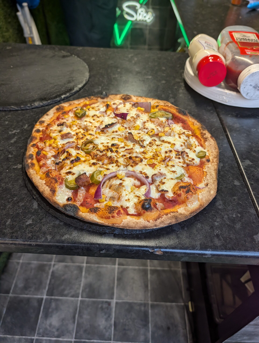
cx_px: 130
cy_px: 172
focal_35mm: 24
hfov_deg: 56.9
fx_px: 239
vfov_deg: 71.5
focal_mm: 6.9
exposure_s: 1/446
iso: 32
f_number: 1.68
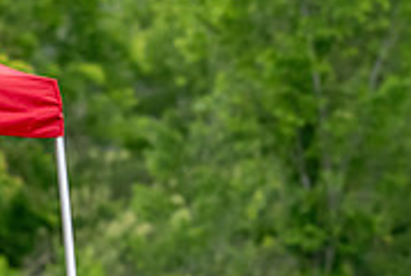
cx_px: 473
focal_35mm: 1406
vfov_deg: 1.0
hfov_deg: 1.5
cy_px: 231
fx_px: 16078
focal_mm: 290
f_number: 5.6
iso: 1800
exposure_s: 1/2000
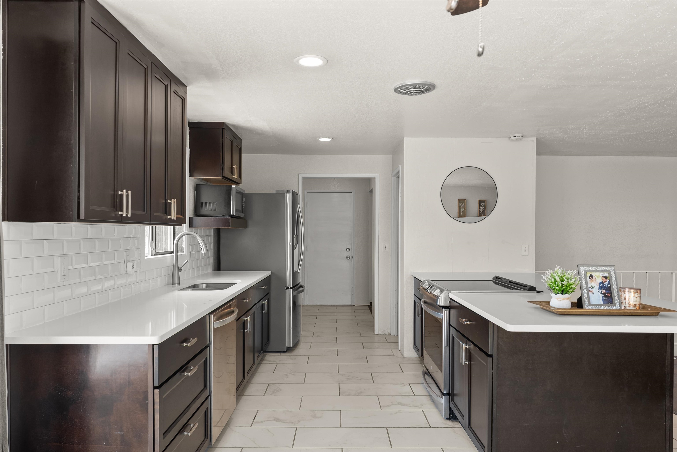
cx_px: 338
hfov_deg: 72.6
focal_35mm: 24
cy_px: 226
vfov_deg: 52.2
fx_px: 461
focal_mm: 24.5
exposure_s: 1/8
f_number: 8
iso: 400
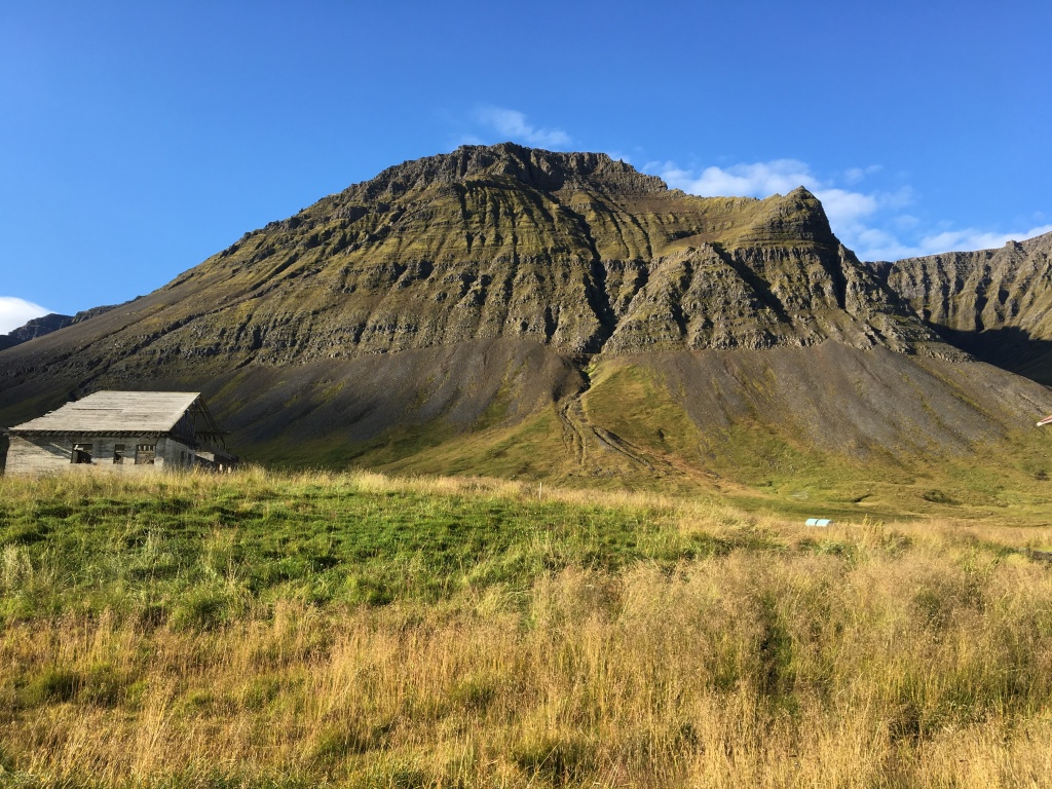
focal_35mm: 29
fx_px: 881
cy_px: 394
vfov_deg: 48.2
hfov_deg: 61.7
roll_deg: +0.7
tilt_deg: +11.5
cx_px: 526
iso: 25
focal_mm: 4.15
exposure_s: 1/761
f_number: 2.2
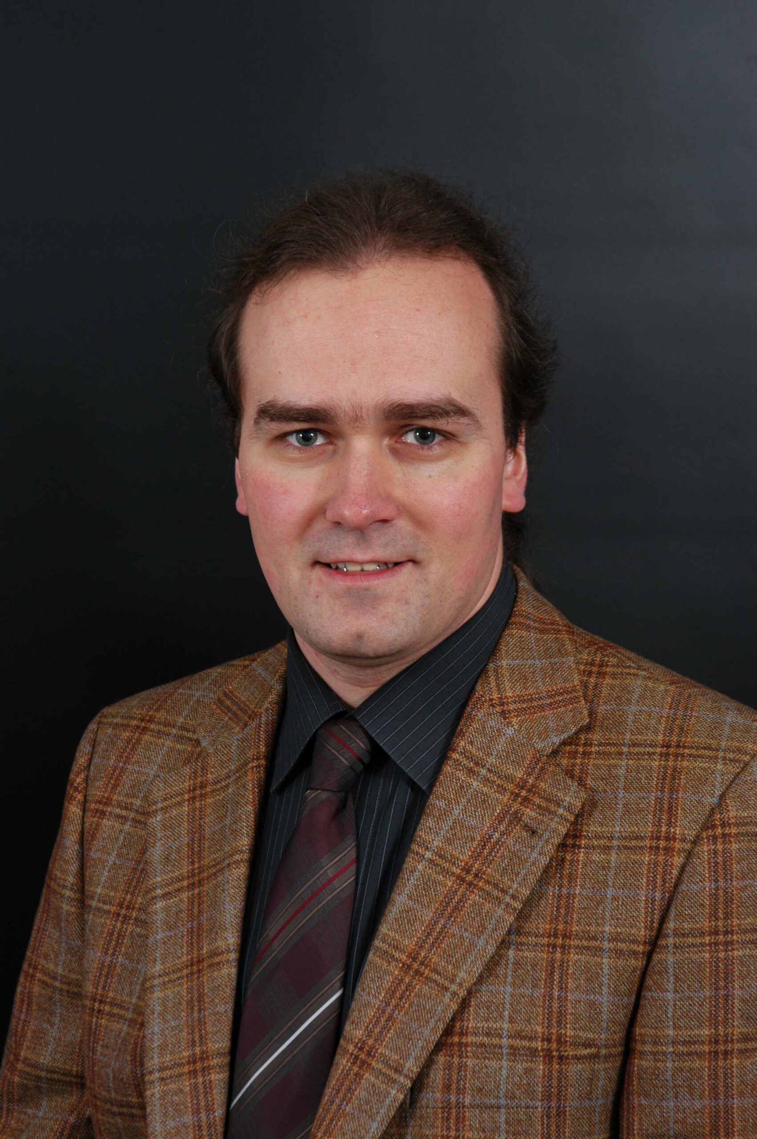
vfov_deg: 20.6
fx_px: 3128
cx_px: 378
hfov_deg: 13.8
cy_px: 570
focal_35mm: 99
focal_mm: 66
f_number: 6.7
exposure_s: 1/125
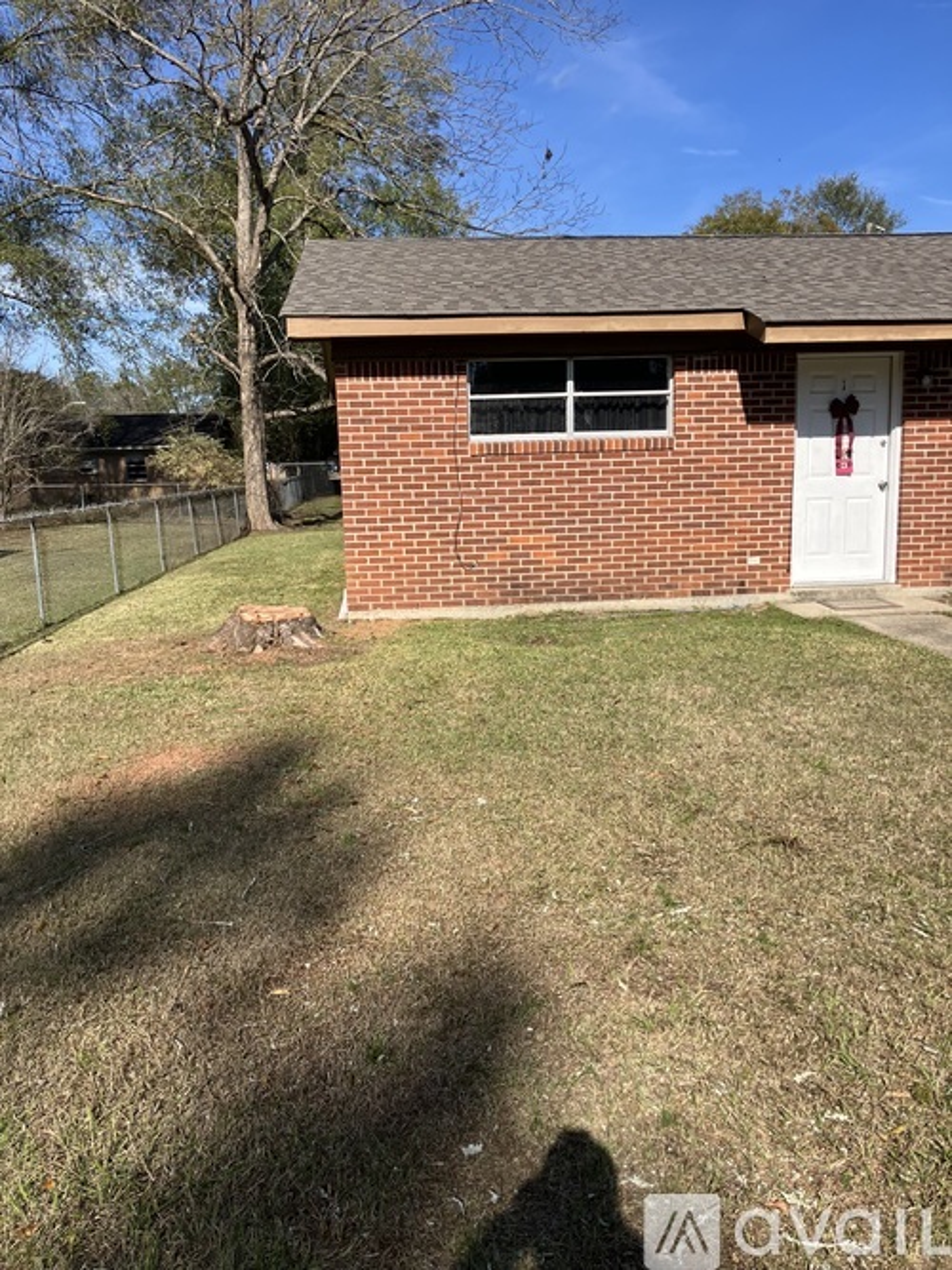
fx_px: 1027
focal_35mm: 28
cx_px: 476
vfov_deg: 63.5
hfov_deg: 49.7
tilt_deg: -9.3
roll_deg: +1.4
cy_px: 635
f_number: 1.8
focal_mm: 3.99
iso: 32
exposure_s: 1/1869
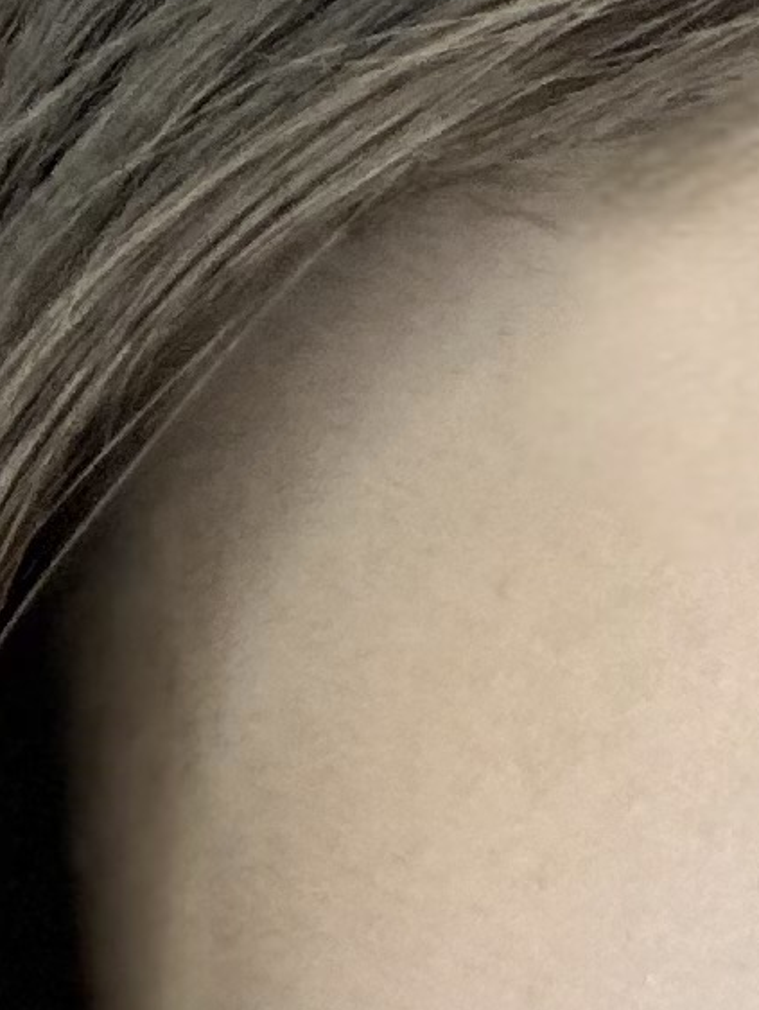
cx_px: 2035
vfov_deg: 3.5
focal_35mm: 551
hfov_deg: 2.7
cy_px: 2488
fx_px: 16090
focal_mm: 9
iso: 80
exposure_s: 1/100
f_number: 2.8
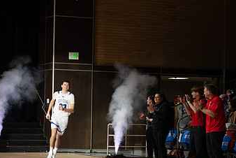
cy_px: 79
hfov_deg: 16.9
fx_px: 787
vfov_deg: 11.4
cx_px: 41
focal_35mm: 120
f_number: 6.3
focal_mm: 70
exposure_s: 1/60
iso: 100
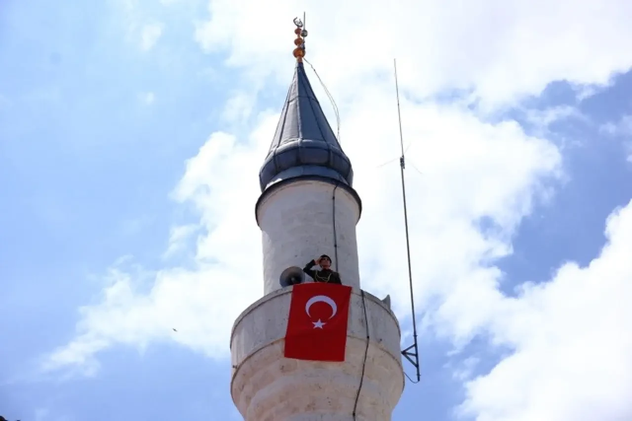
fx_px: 1457
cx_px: 316
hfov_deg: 24.5
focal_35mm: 83
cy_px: 210
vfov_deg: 16.5
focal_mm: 55
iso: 640
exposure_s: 1/1700
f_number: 8
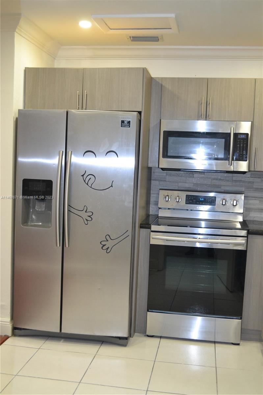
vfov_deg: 49.6
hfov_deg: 34.2
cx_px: 132
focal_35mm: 39
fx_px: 428
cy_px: 198
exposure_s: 1/60
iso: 1250
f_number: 4.2
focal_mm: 26
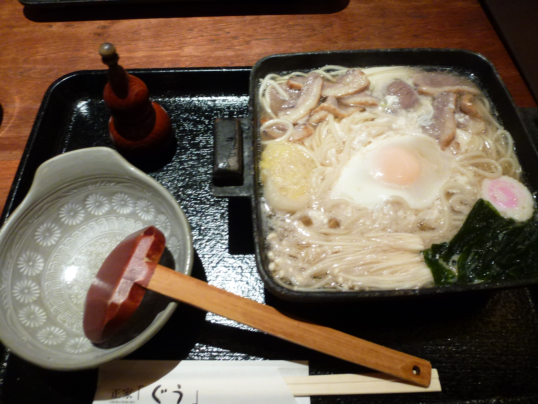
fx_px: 373
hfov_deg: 71.6
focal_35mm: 24
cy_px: 202
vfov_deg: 56.8
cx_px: 269
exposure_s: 1/10
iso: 200
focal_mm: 4.3
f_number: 3.3
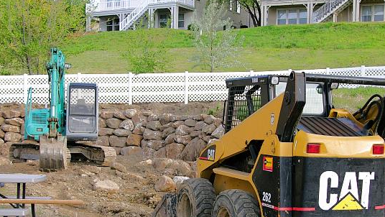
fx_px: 664
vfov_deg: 18.5
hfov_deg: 32.3
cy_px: 154
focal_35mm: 65
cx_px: 188
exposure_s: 1/79.4
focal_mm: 12.7
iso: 50
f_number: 4.3
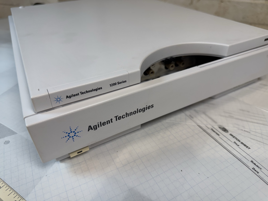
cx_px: 134
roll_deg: +0.4
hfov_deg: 71.6
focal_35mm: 24
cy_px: 100
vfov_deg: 56.8
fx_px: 186
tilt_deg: -36.2
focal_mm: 6.76
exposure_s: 1/125
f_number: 1.78
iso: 50
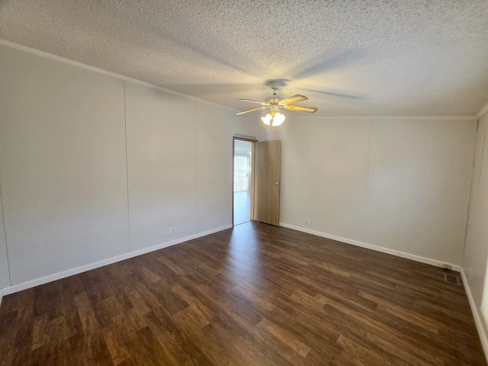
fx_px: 183
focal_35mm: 13
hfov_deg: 106.2
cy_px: 183
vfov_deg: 89.9
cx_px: 244
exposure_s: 1/120
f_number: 1.9
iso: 160
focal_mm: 2.2
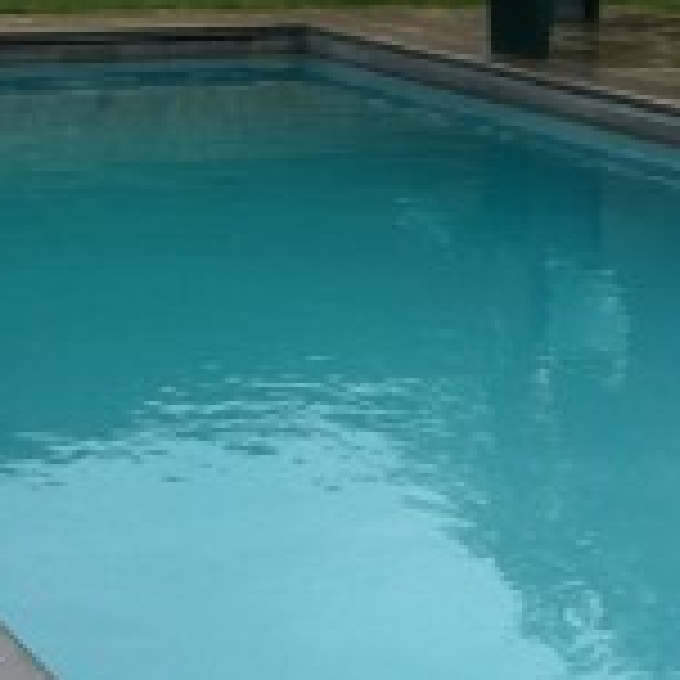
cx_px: 387
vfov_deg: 16.5
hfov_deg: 16.6
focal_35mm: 105
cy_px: 162
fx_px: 2334
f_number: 2.8
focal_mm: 3.85
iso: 80
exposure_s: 1/214
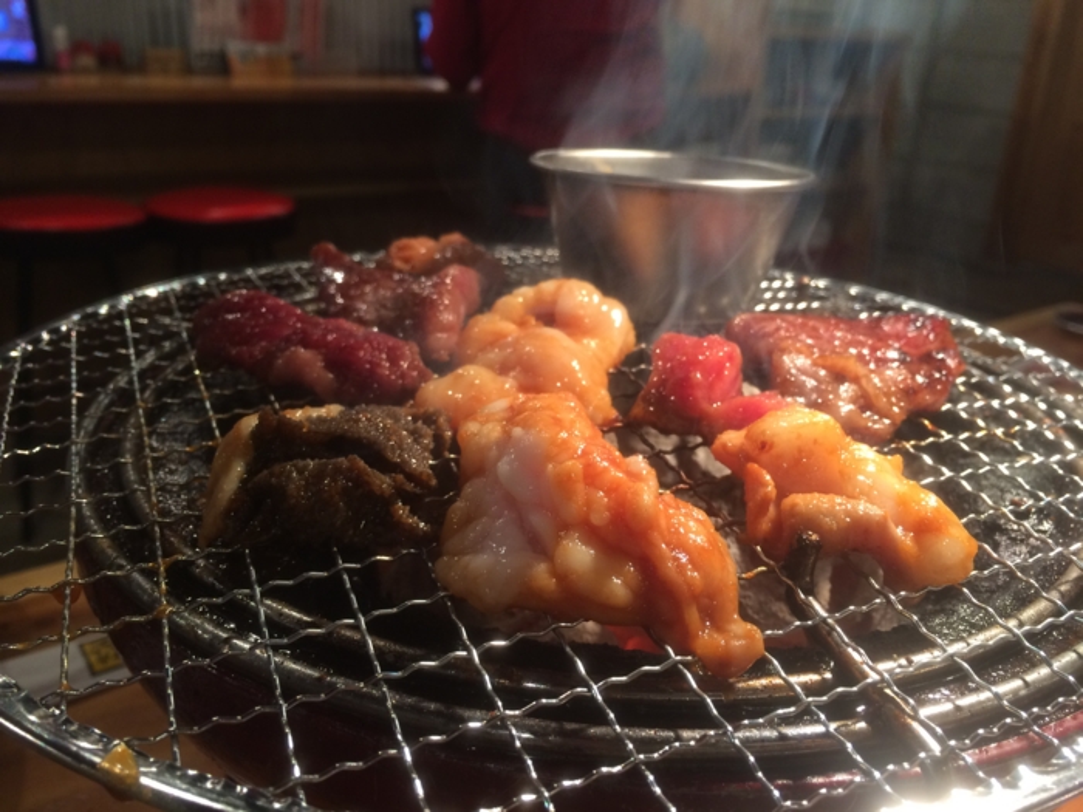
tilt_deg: -21.1
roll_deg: -1.4
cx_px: 542
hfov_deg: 61.7
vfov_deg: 48.2
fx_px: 907
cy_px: 406
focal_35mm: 29
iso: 100
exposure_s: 1/30
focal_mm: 4.15
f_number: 2.2
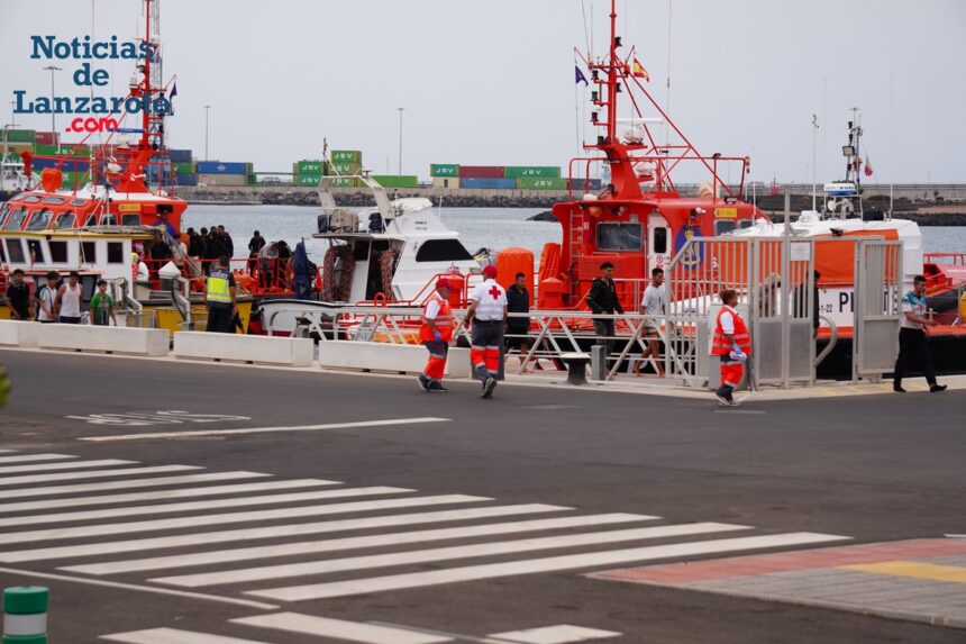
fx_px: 2937
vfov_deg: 12.5
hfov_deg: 18.7
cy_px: 322
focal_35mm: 110
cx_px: 483
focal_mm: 73
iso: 100
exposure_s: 1/320
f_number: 5.6
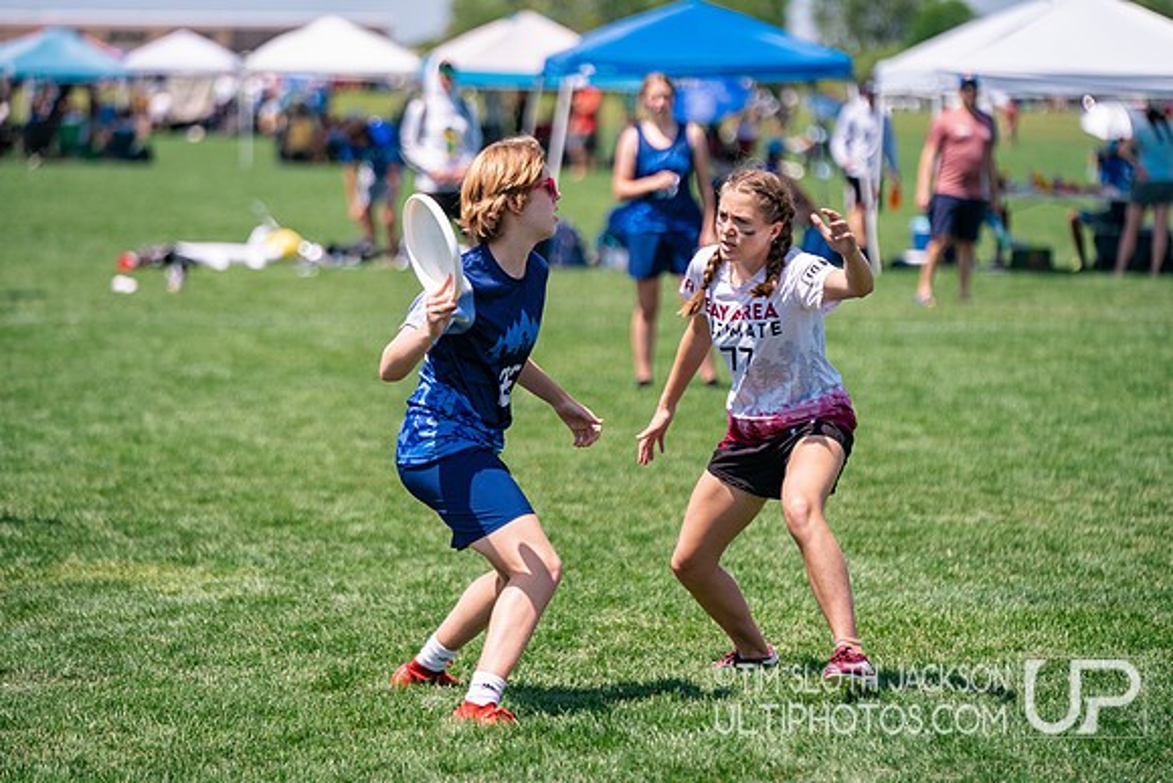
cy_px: 392
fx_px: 5736
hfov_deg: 11.7
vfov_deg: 7.8
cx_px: 586
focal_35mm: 176
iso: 320
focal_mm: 176
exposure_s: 1/5000
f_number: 3.2
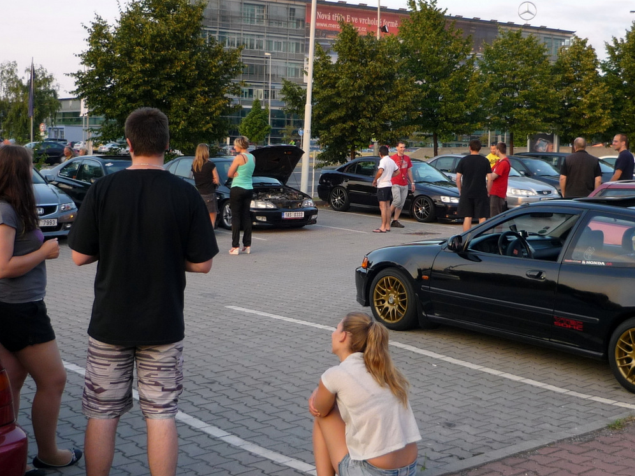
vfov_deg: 27.5
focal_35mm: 53
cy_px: 208
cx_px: 365
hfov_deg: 36.1
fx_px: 972
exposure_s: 1/125
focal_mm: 5.5
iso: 100
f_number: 2.8
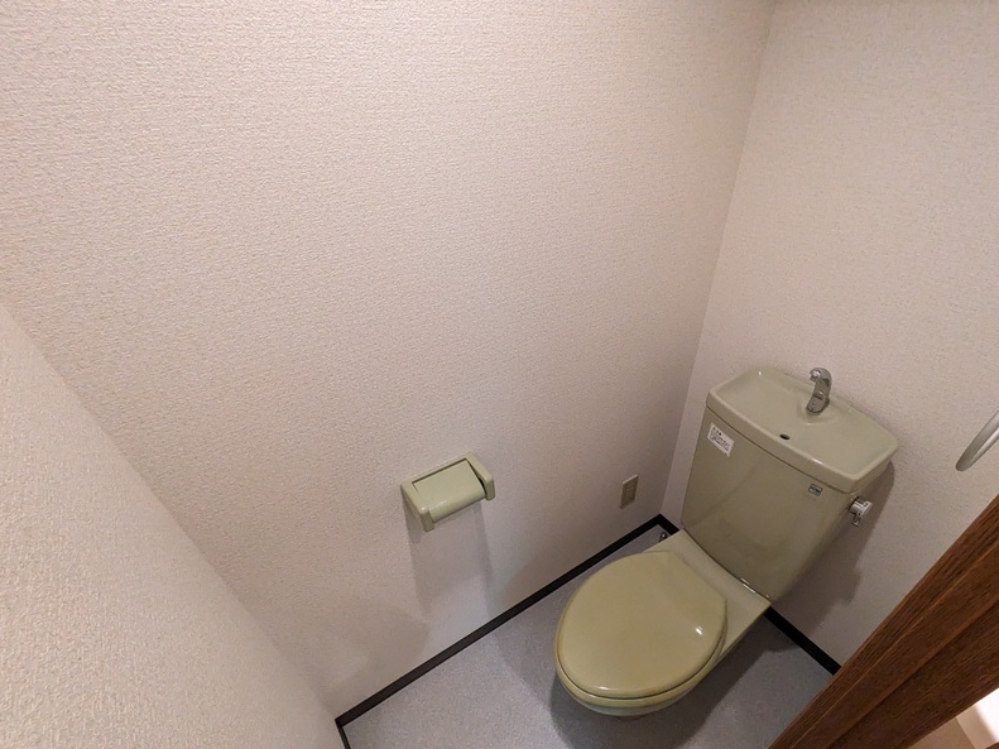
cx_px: 553
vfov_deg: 73.9
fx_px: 491
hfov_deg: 90.7
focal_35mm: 17
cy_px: 450
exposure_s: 1/120
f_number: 2.2
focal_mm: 1.83
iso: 781
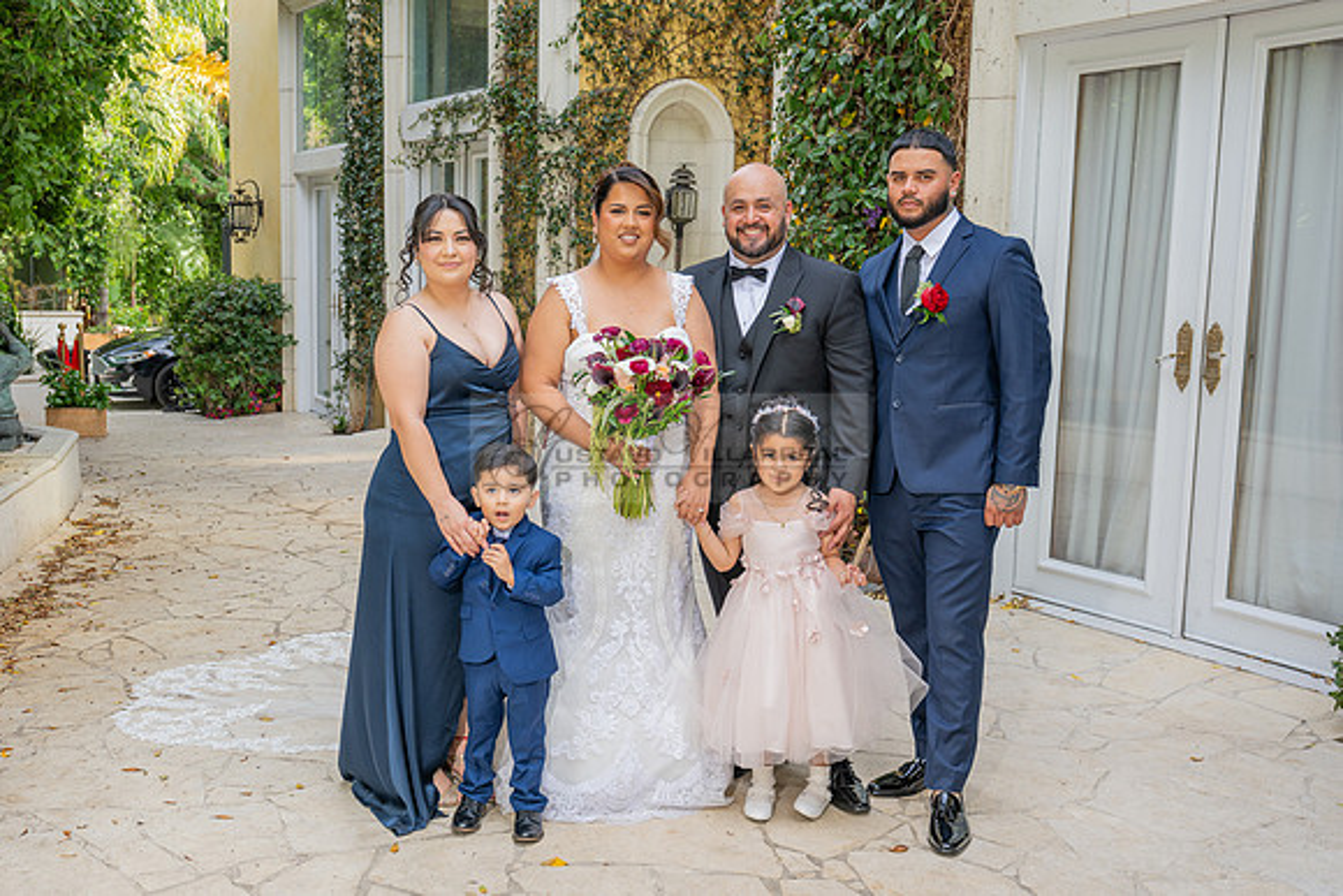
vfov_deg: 34.1
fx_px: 1460
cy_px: 474
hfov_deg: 49.4
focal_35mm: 39
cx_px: 633
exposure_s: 1/200
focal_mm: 37
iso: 200
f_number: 4.5
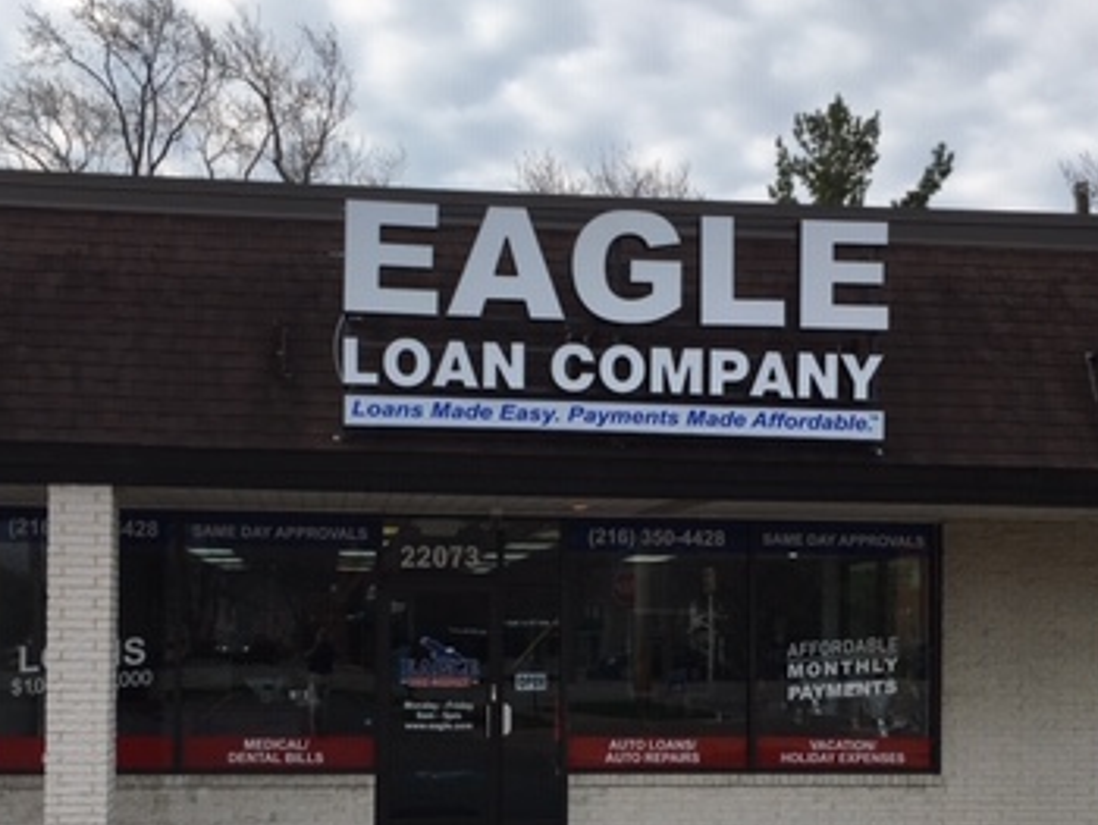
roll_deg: -0.9
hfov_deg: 36.1
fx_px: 1682
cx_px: 536
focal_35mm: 53
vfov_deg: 27.2
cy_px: 624
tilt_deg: +0.9
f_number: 2.2
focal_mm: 4.15
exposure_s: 1/1374
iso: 25
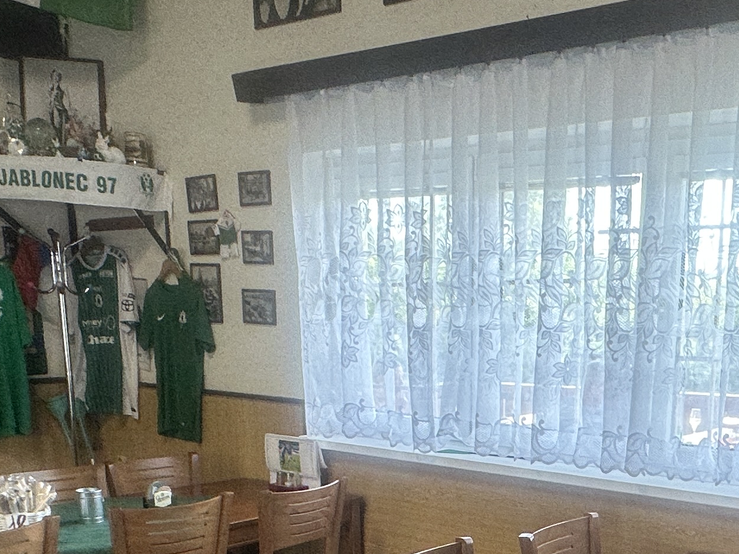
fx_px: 961
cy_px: 574
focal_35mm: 45
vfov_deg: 29.7
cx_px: 547
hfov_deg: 40.9
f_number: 2.2
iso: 80
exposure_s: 1/100
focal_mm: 2.22
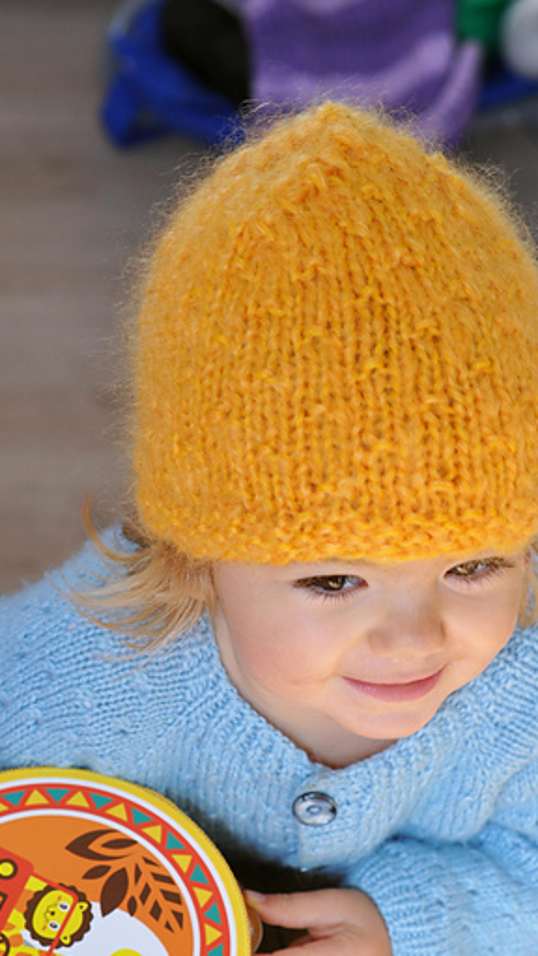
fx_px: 2485
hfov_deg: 12.4
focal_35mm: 98
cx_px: 279
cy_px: 553
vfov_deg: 21.8
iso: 200
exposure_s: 1/100
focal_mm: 50
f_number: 5
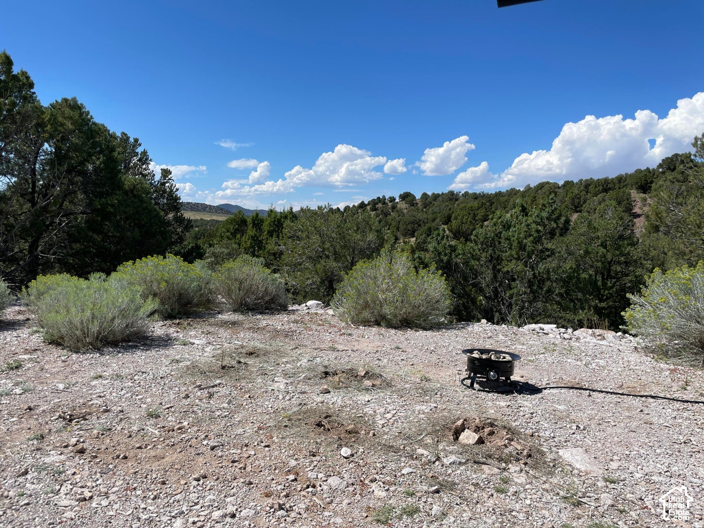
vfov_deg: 53.1
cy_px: 264
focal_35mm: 26
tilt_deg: -4.3
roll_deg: -1.7
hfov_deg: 67.3
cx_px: 352
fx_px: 529
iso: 32
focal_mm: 4.2
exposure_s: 1/4464
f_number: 1.6
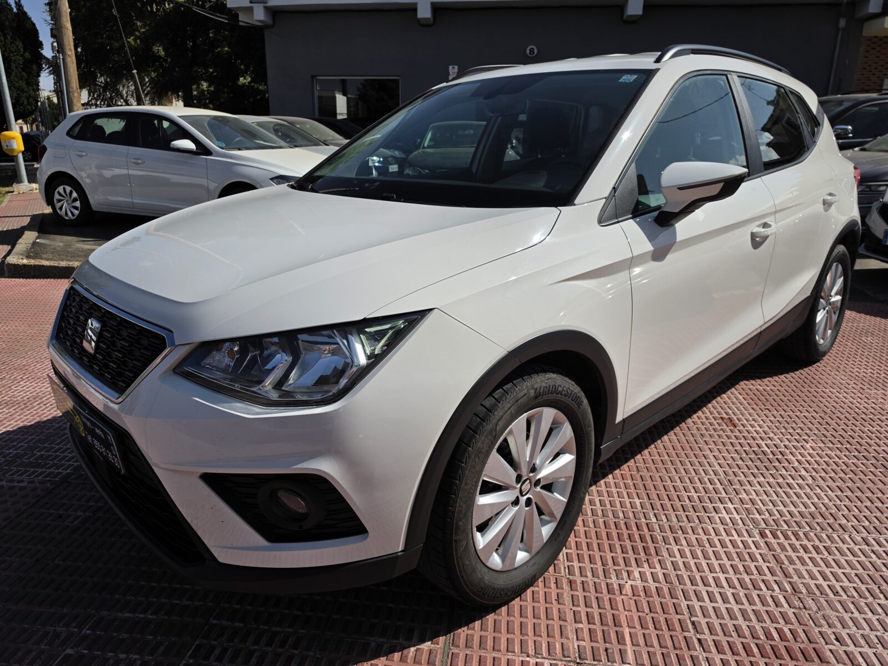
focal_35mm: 23
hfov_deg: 73.9
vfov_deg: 58.9
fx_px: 590
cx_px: 444
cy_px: 333
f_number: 1.4
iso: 32
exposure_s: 1/7939
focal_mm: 6.5
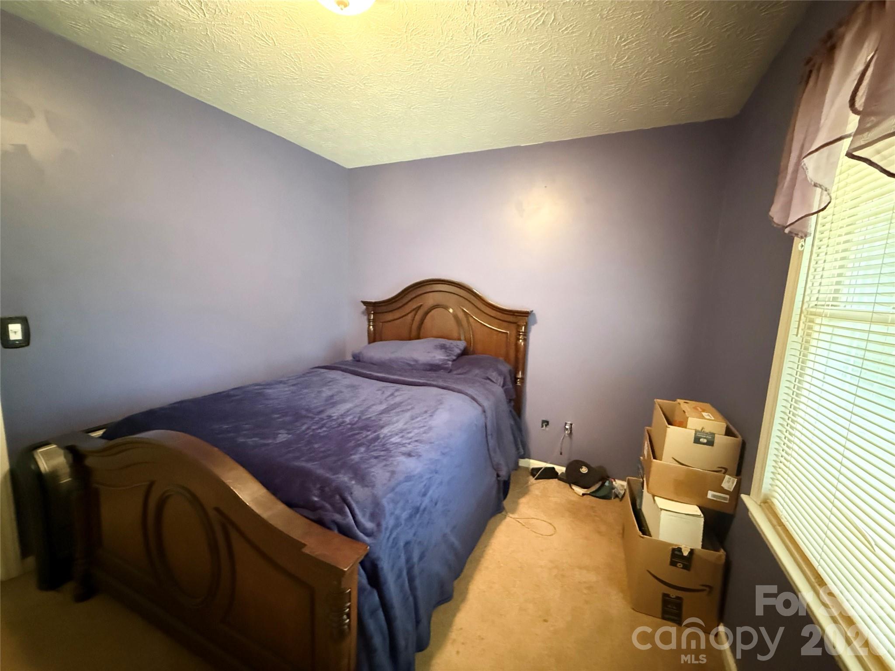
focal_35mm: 14
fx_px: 362
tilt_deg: -7.3
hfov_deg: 102.1
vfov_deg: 85.7
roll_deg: -1.8
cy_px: 336
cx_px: 448
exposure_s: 1/30
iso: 1250
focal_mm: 2.22
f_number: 2.2
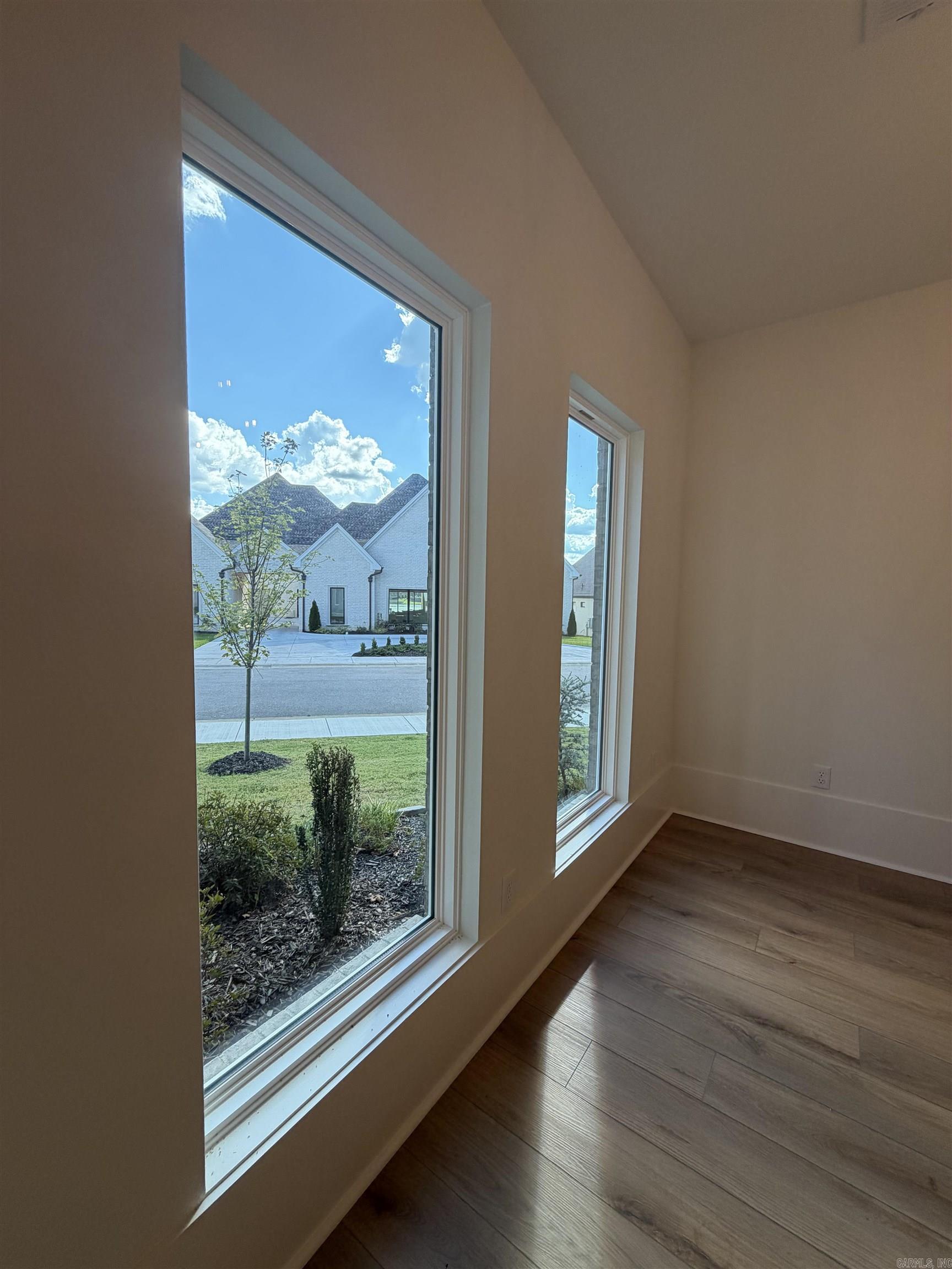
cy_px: 634
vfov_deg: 102.1
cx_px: 476
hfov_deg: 85.7
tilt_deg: -4.1
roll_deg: -1.1
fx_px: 513
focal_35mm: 14
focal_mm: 2.22
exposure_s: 1/186
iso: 64
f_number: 2.2
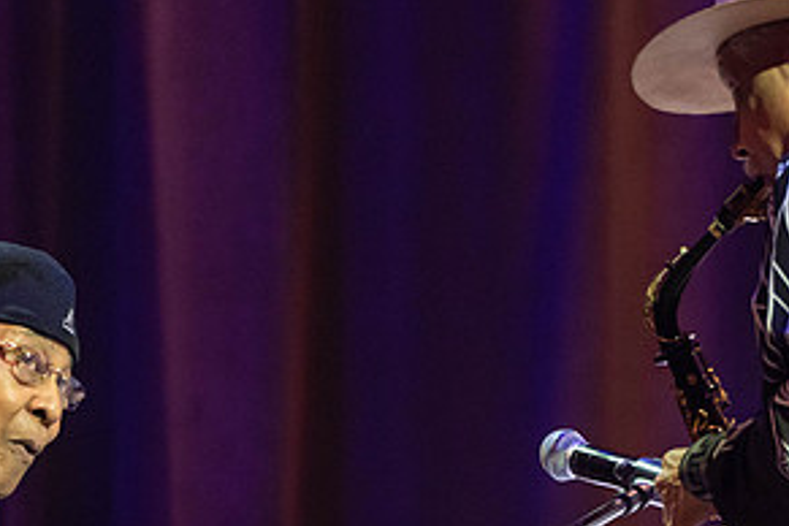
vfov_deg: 1.2
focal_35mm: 1113
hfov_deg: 1.9
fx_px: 24391
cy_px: 562
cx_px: 507
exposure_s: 1/250
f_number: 5.6
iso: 3200
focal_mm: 400
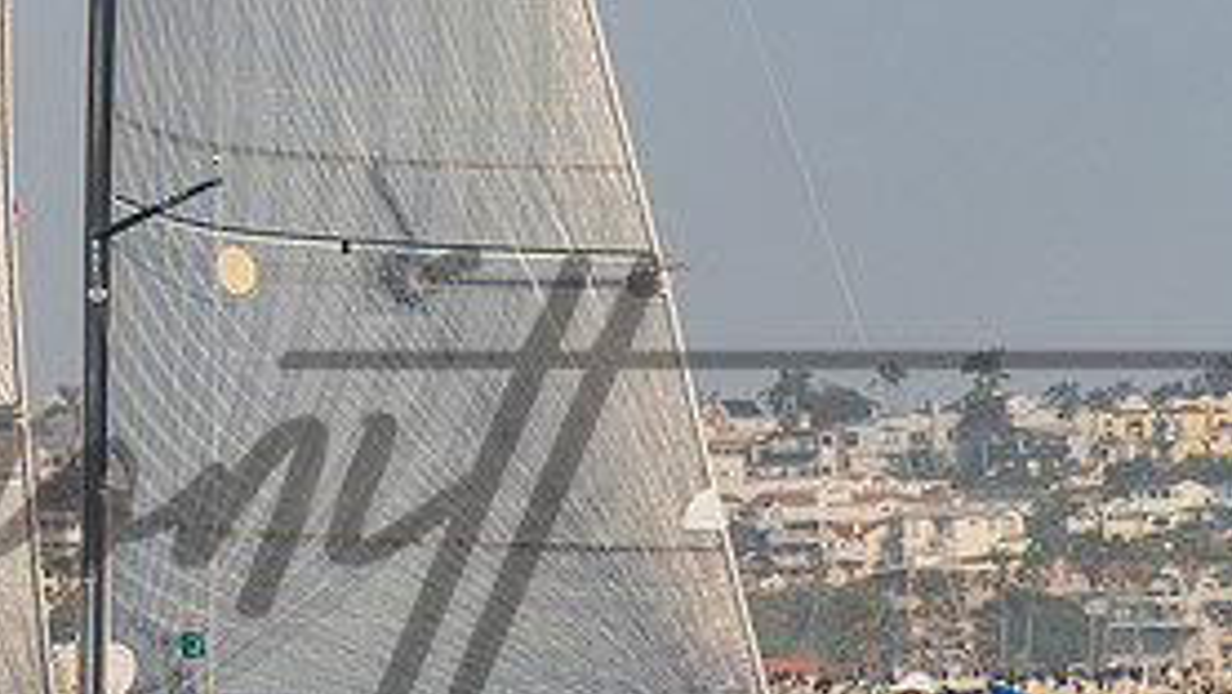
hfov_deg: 4.0
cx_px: 175
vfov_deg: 2.3
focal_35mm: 539
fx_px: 17613
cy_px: 496
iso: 400
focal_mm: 200
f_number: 8
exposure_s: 1/1250
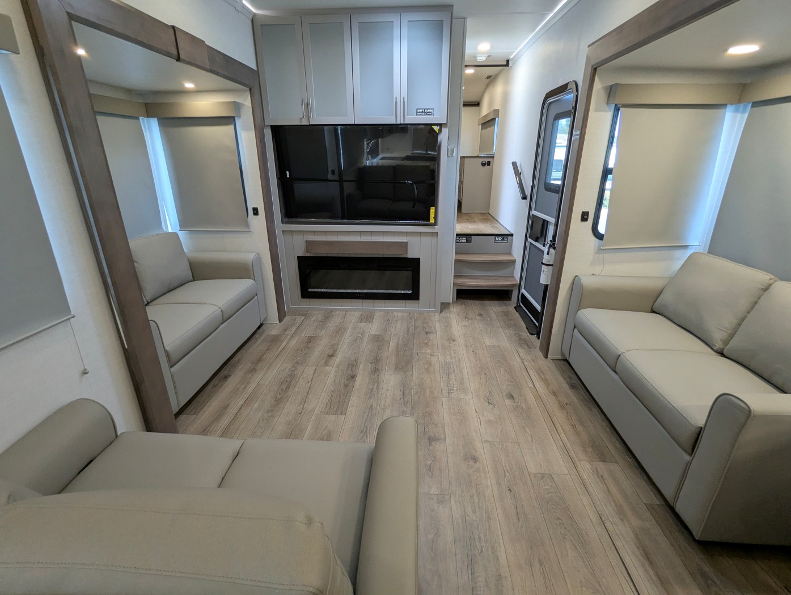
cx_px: 396
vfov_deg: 78.2
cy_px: 298
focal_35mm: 16
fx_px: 366
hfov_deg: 94.4
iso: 154
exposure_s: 1/69.4
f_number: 2.2
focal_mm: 2.35
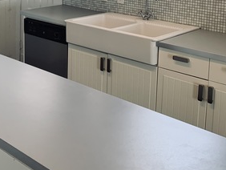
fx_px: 386
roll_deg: -0.3
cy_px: -2
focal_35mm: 59
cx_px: 28
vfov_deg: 23.7
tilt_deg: -7.4
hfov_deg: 31.3
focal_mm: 4.25
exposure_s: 1/120
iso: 80
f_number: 1.8
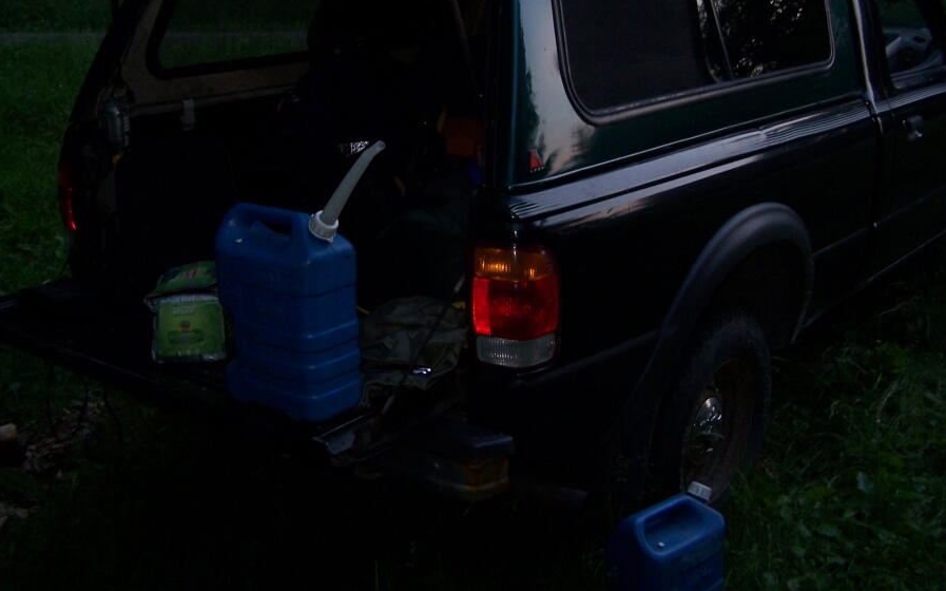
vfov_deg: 27.8
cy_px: 205
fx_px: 1186
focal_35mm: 46
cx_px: 443
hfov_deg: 43.5
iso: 140
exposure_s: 1/60
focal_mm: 6.3
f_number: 2.8
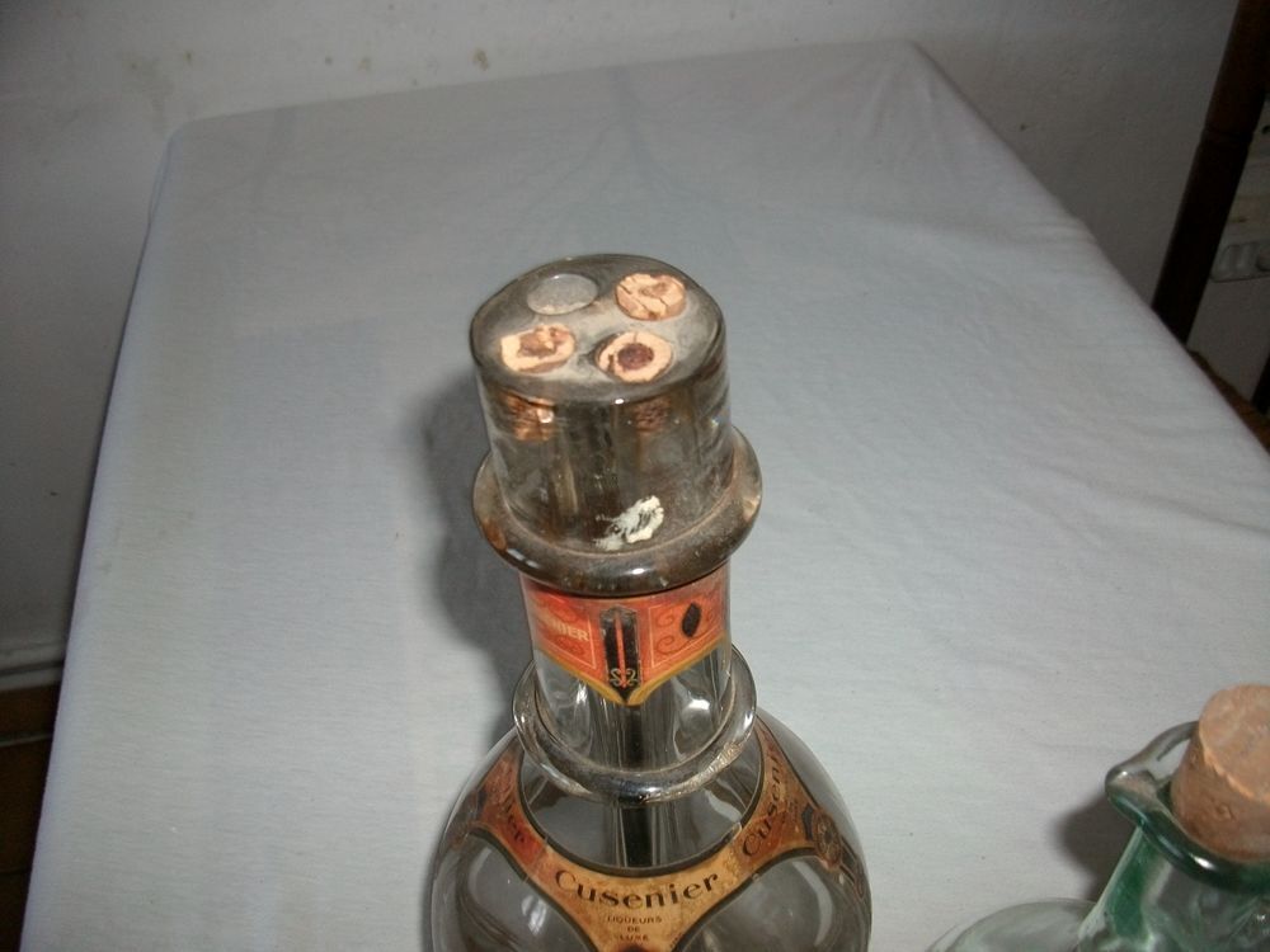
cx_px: 635
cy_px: 476
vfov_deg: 44.2
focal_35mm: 32
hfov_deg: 56.8
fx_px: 1174
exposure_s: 1/40
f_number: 2.9
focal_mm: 5.7
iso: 125
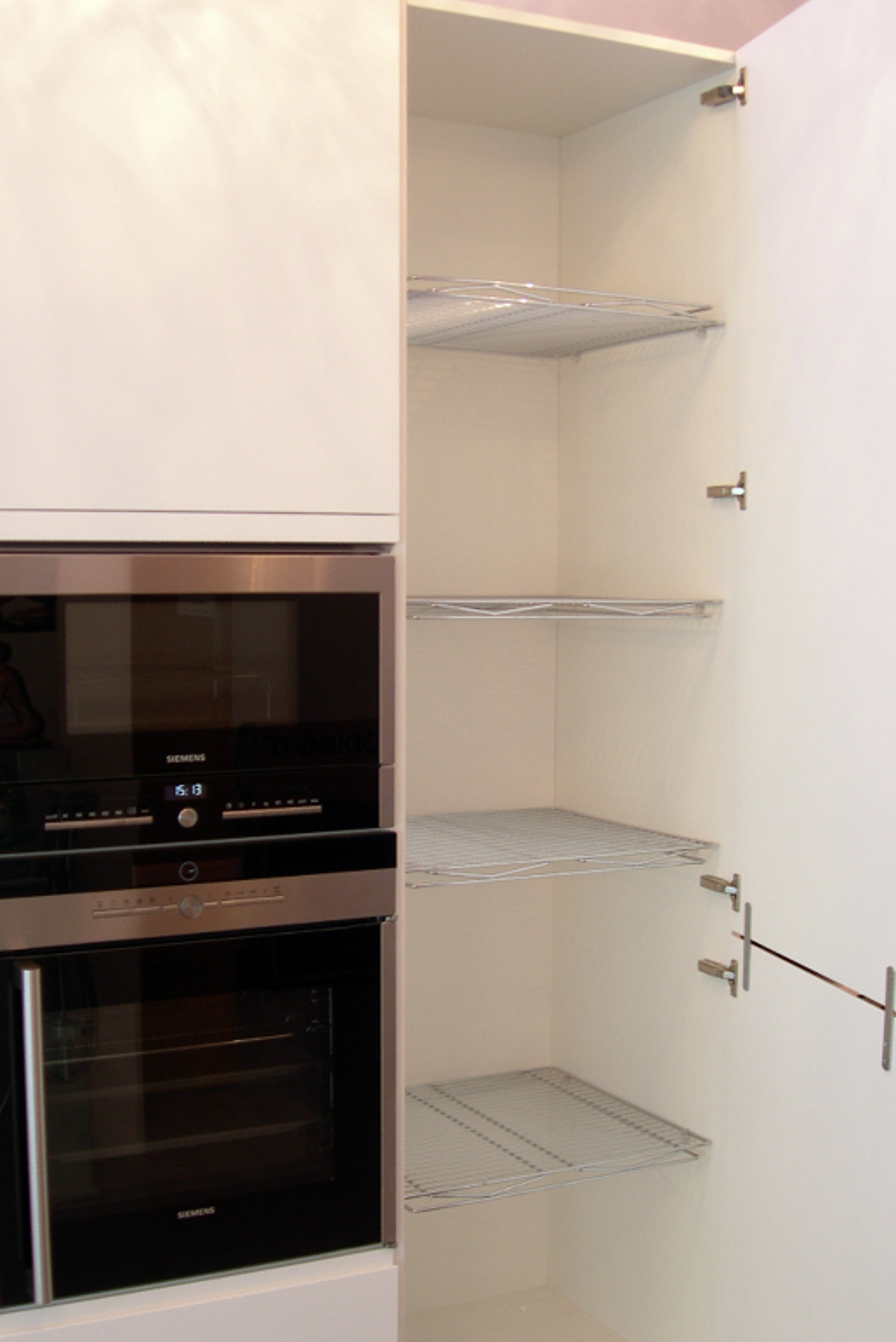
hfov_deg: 29.3
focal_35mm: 46
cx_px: 428
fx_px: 1716
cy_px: 740
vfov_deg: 42.7
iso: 50
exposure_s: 1/13
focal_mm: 7.8
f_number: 2.8
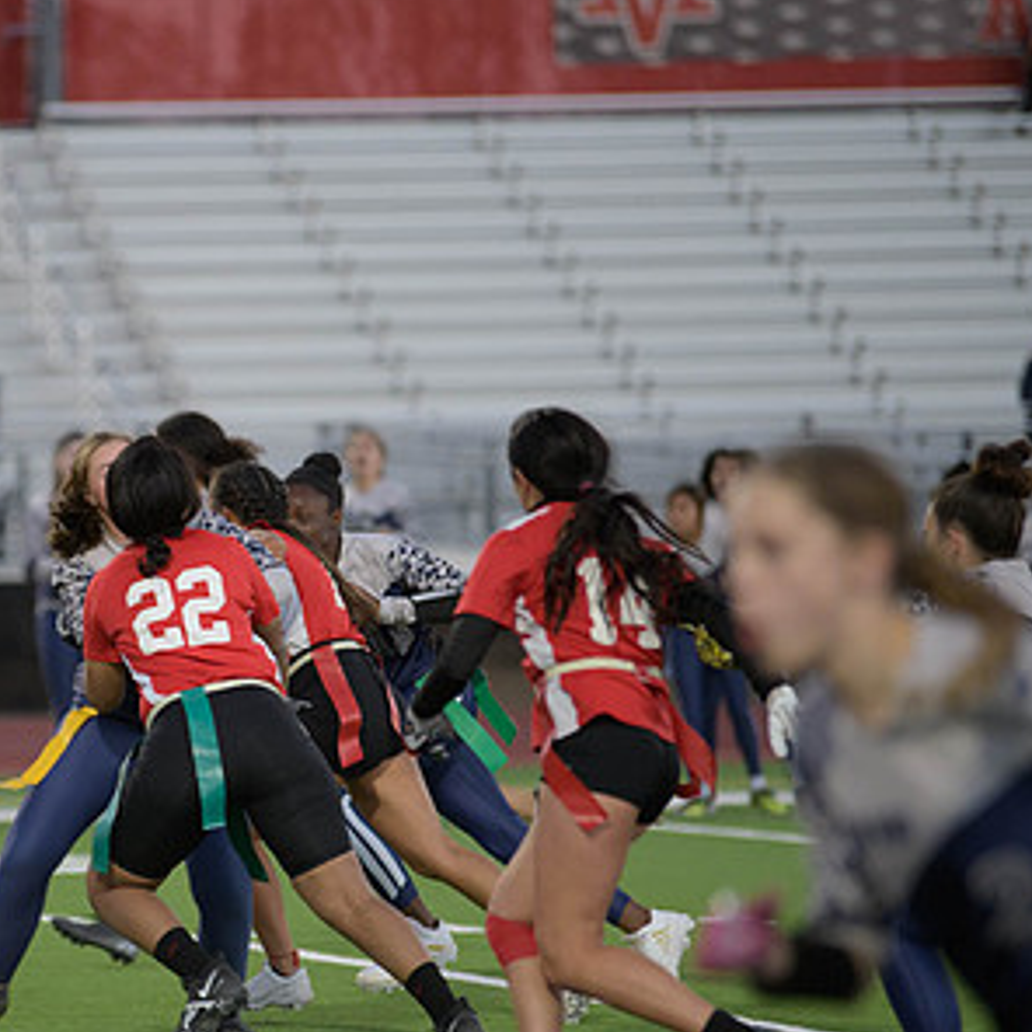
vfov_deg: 5.3
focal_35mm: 333
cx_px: 164
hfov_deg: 5.3
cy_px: 647
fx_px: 11232
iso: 1100
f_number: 2.8
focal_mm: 200
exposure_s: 1/640
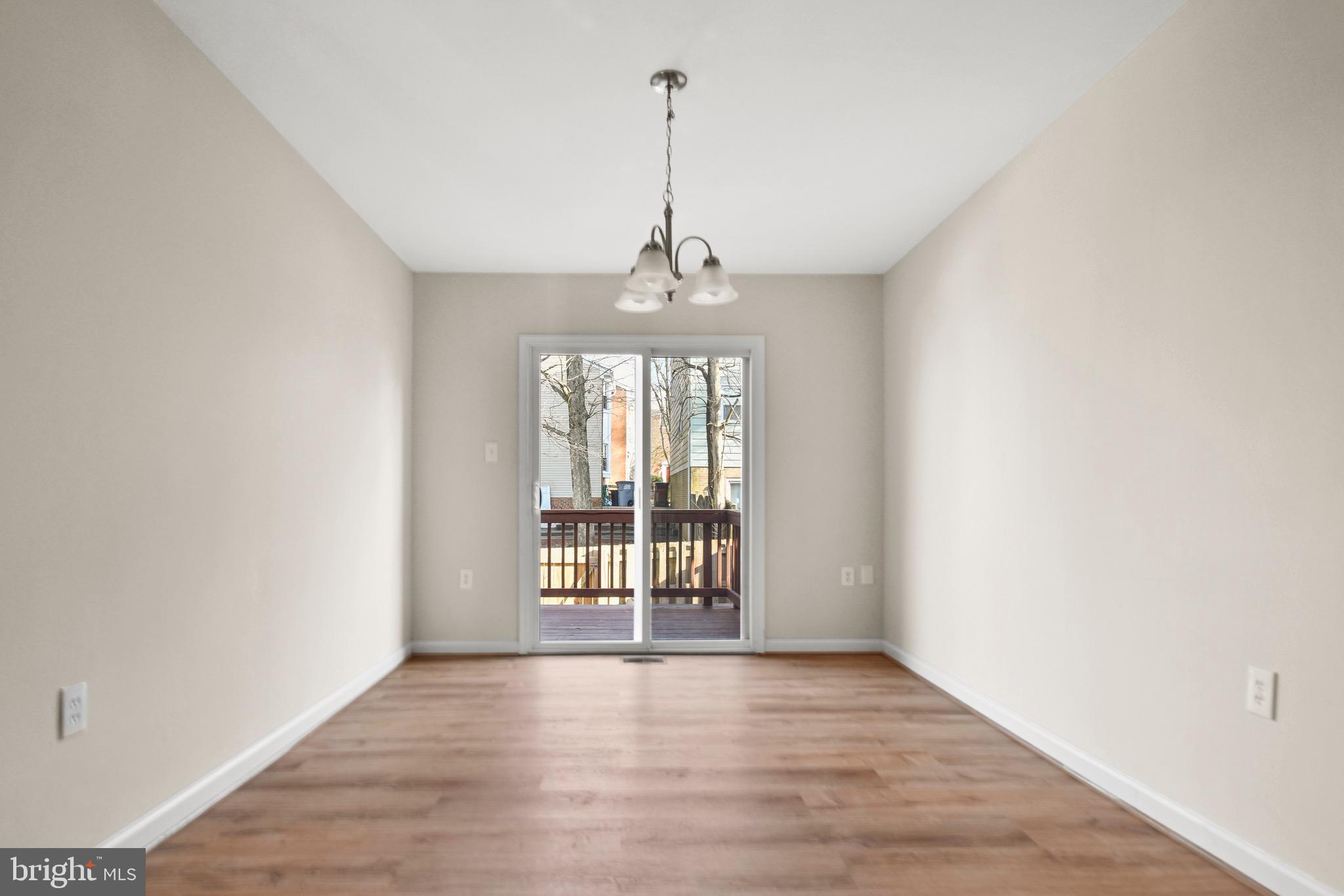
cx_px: 672
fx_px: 672
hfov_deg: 90.0
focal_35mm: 18
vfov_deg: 67.4
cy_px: 448
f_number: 6.3
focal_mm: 12
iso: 100
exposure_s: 1/4
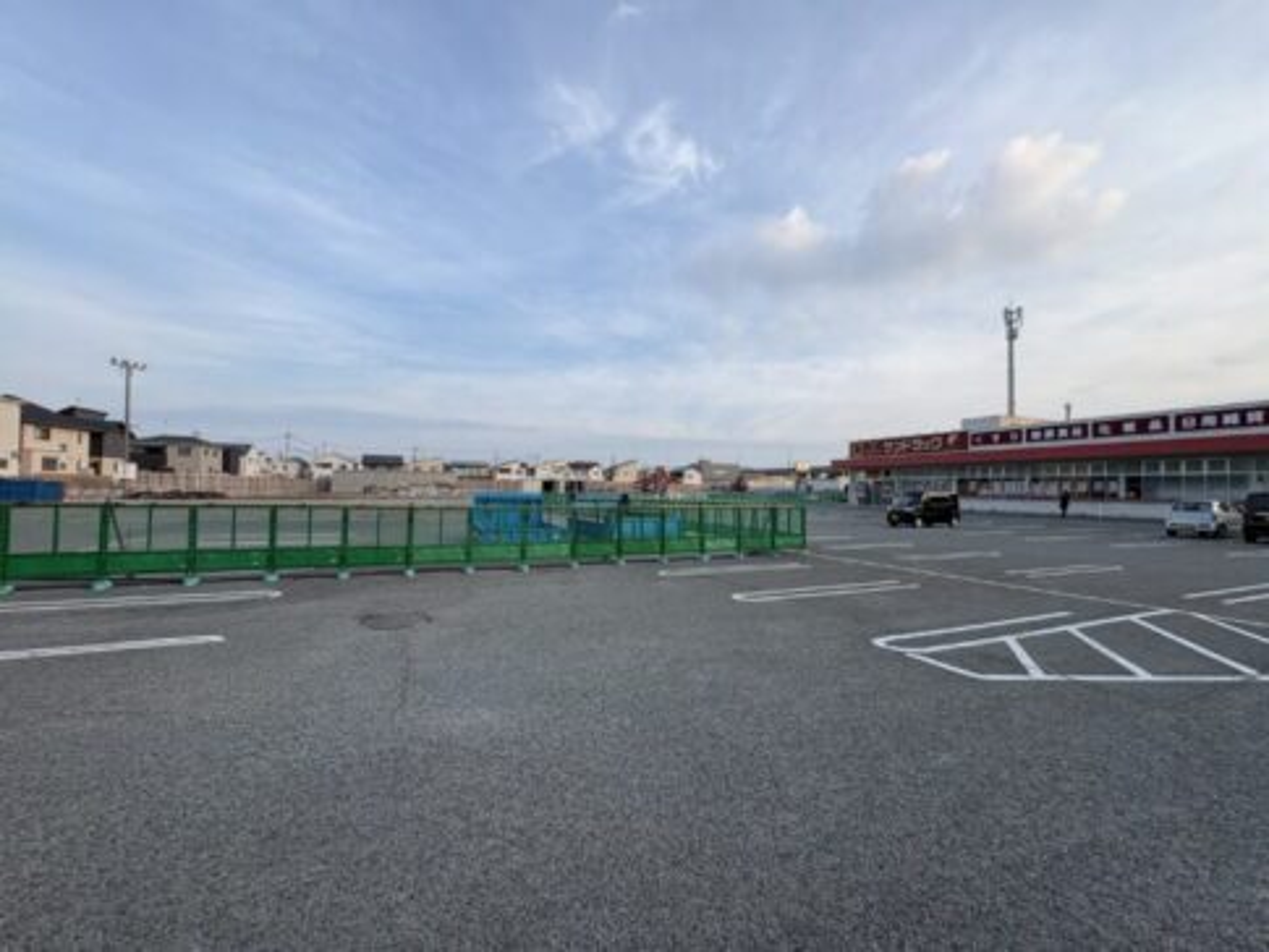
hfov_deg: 102.0
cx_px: 634
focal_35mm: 14
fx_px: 513
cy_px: 476
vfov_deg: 85.7
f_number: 2.2
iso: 40
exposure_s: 1/495
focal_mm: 2.22
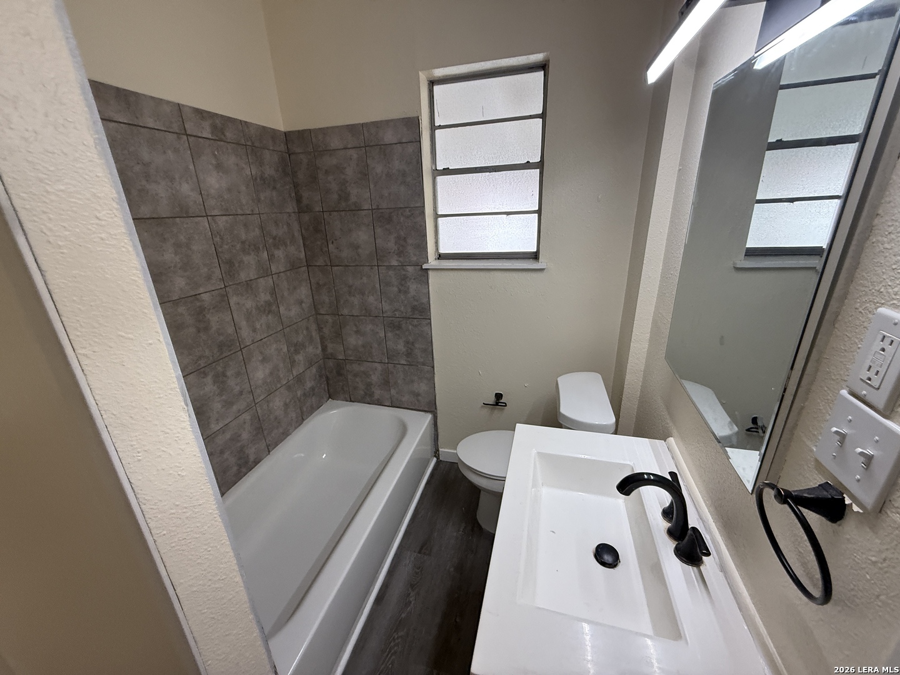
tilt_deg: -20.3
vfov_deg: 85.7
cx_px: 450
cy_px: 338
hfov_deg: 102.1
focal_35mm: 14
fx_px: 364
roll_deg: +0.1
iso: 200
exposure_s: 1/99
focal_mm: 2.22
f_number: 2.2
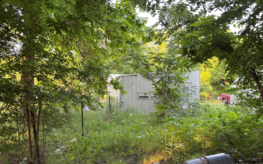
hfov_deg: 59.4
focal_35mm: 32
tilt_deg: -2.0
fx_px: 229
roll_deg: -1.9
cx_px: 152
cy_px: 94
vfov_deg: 39.3
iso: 125
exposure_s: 1/101
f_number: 1.6
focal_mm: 5.96
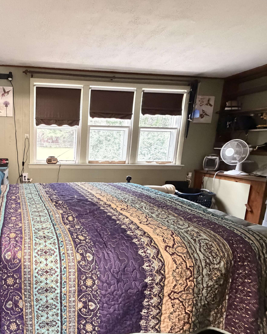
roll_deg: -0.1
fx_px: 188
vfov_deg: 83.2
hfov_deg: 62.7
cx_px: 41
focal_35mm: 19
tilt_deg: -7.4
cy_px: 173
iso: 1600
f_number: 2.2
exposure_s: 1/40
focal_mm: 2.22
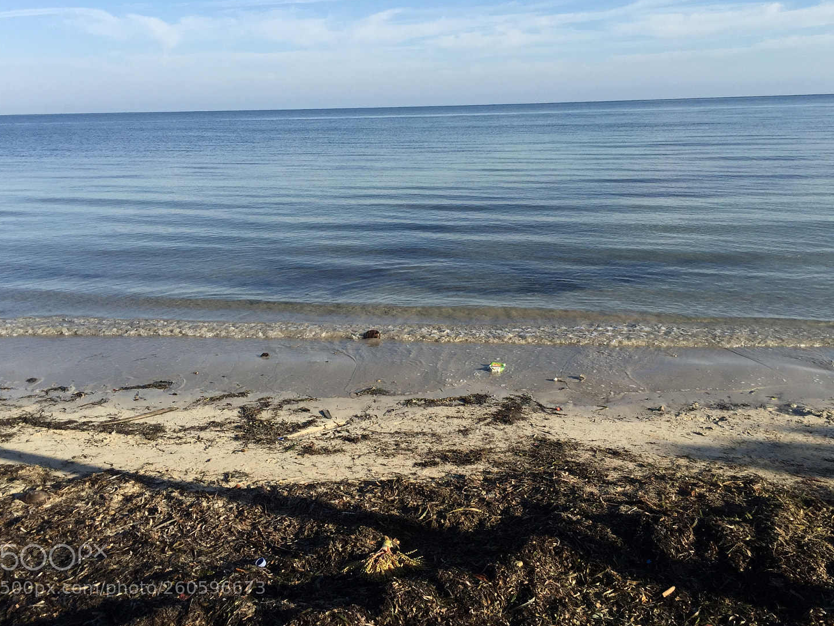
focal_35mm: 32
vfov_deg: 44.1
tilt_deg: -13.0
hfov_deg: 56.8
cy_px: 288
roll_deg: -0.4
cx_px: 424
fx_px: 771
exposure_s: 1/1721
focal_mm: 4.15
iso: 32
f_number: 2.2
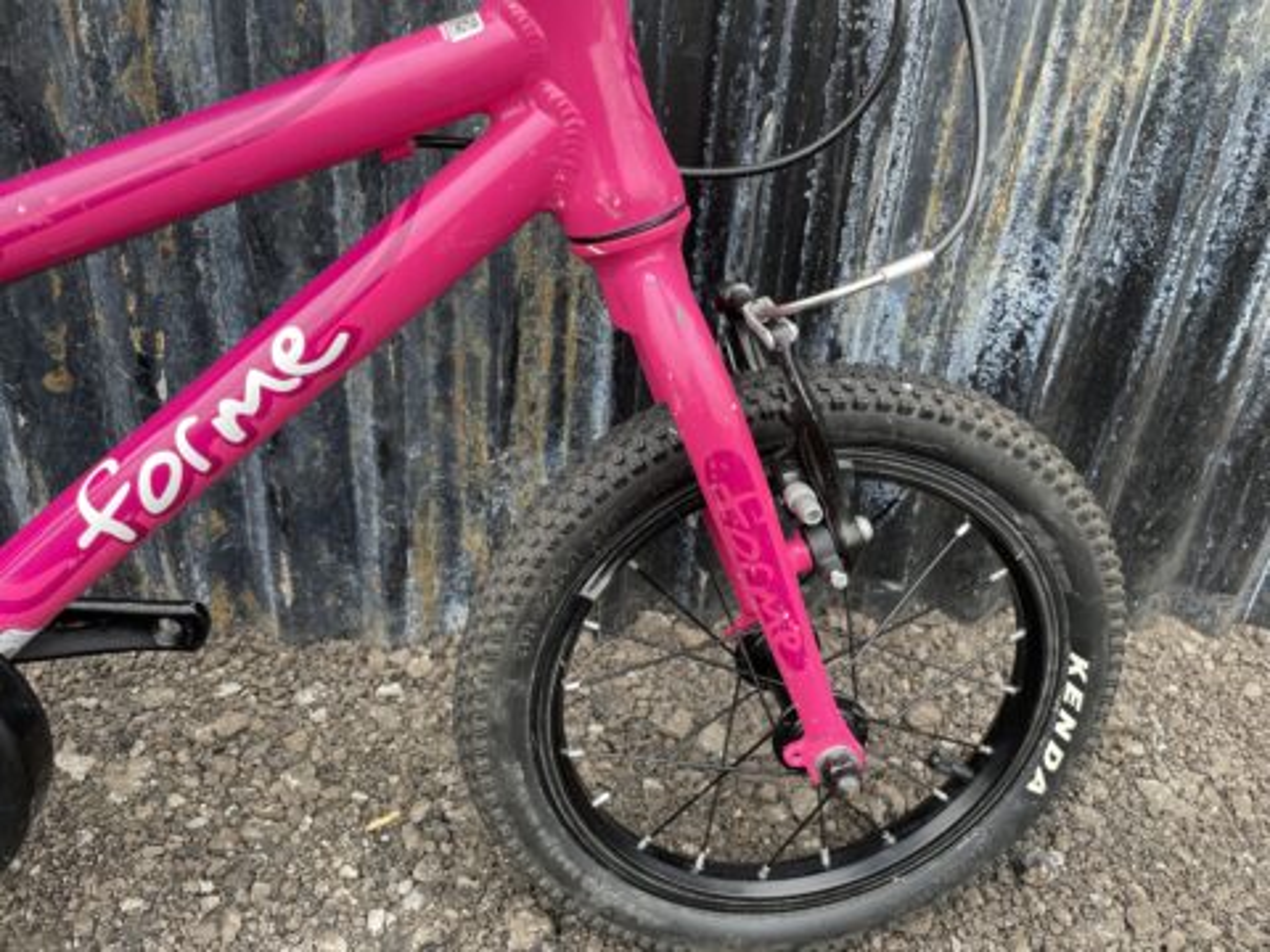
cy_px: 476
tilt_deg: -28.0
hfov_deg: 67.3
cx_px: 635
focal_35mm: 26
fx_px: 954
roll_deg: -5.3
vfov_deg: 53.1
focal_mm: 4.2
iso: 32
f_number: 1.6
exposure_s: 1/130
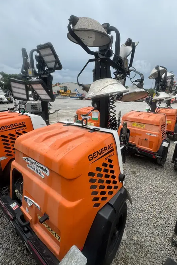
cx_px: 99
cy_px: 128
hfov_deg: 73.5
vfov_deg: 96.7
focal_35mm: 16
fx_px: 118
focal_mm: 2.22
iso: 40
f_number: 2.2
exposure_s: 1/525
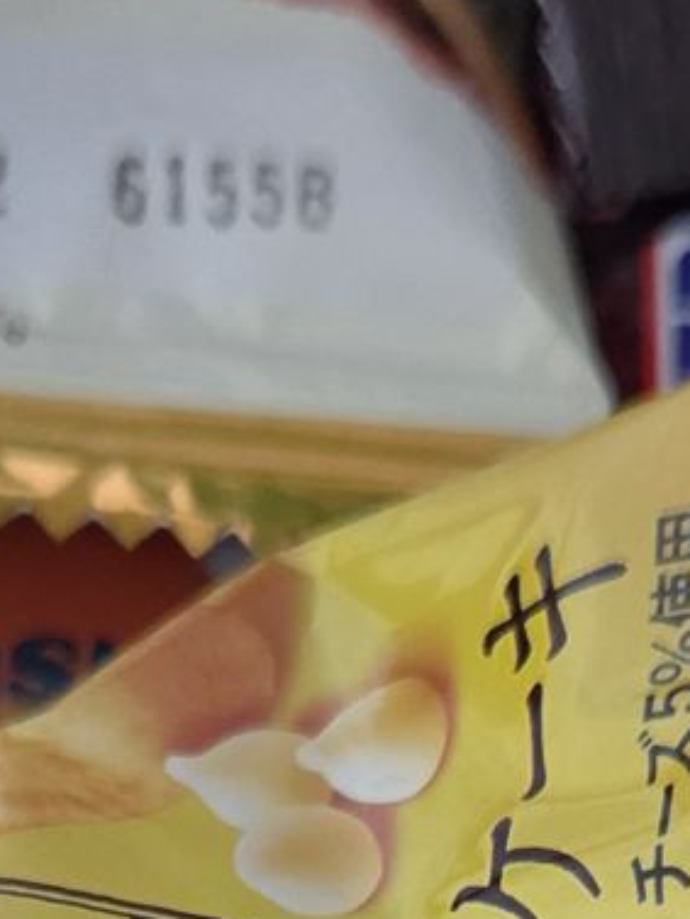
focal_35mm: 122
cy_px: 1438
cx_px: 354
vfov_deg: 14.8
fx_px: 3241
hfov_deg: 12.2
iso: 1250
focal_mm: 5.4
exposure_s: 1/100
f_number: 1.8
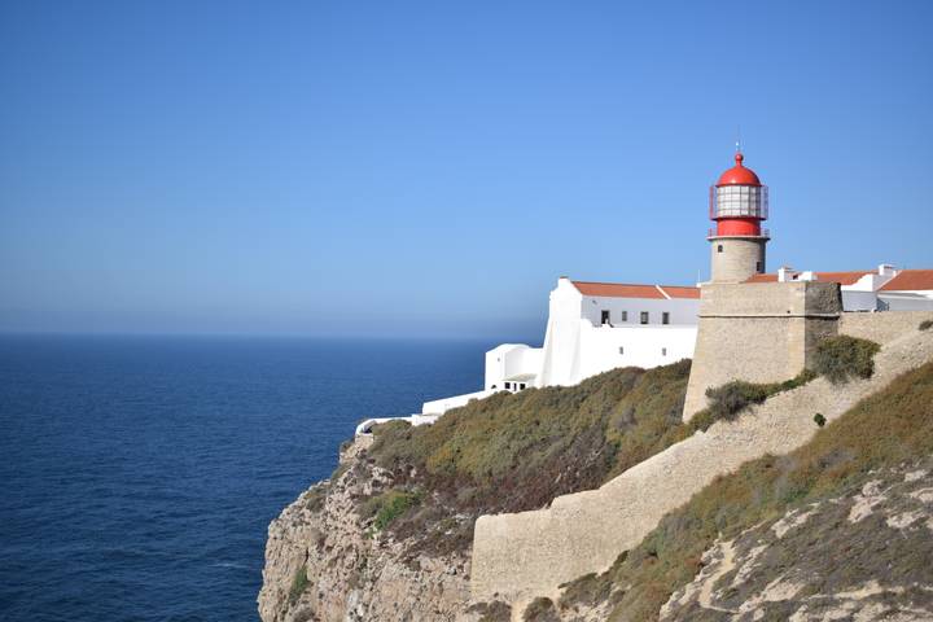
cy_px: 311
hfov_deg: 42.3
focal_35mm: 46
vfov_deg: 28.9
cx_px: 466
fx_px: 1205
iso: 100
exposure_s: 1/1250
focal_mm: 31
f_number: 4.2
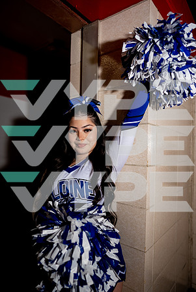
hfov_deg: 53.2
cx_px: 98
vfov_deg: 73.7
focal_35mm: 24
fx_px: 196
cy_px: 146
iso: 100
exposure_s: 1/1000
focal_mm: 24
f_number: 1.6
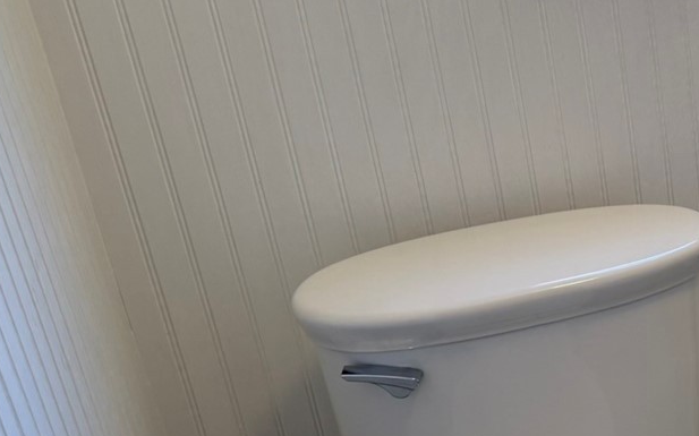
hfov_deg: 26.9
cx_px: 873
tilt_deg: -24.8
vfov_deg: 19.7
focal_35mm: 66
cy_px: 242
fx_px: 1257
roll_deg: +2.3
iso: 125
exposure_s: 1/153
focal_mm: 6.76
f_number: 1.78
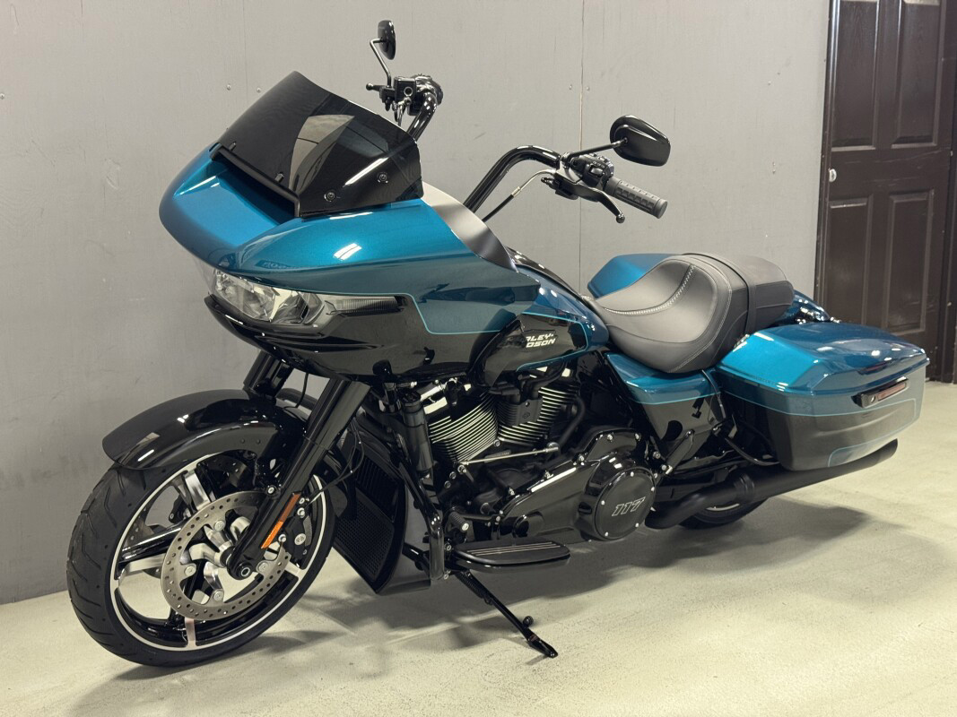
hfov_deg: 39.7
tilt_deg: -10.9
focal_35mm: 48
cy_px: 358
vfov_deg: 30.3
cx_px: 478
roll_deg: -0.2
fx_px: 1327
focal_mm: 6.76
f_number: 1.78
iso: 250
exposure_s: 1/40
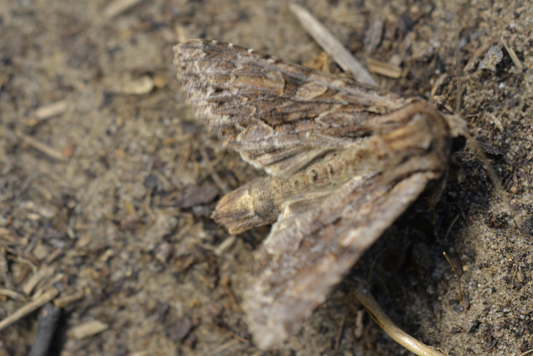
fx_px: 4108
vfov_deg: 5.0
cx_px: 266
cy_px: 178
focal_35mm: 278
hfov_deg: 7.4
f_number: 3.5
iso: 800
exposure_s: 1/125
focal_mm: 185
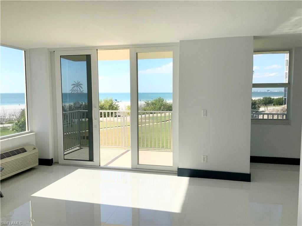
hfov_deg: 61.7
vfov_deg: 48.2
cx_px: 151
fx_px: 253
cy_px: 113
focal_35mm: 29
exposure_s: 1/804
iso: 16
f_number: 1.8
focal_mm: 3
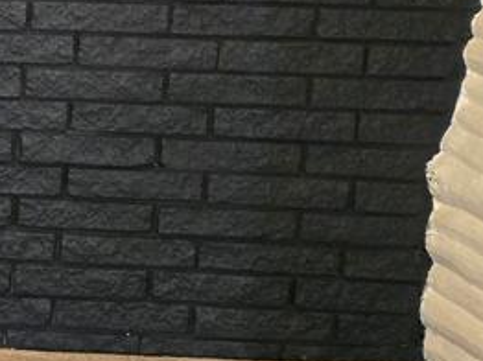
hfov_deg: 17.1
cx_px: -431
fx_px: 1255
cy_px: -39
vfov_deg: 15.9
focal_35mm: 90
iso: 1600
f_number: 1.8
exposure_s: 1/60
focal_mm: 5.4
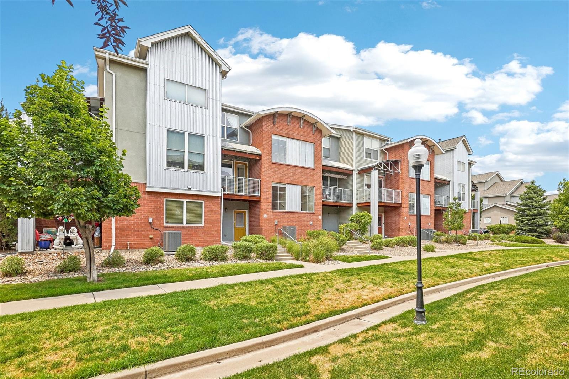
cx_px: 284
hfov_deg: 100.4
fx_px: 237
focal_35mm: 15
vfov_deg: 77.3
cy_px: 190
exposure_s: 1/200
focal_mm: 10
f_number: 8
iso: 100
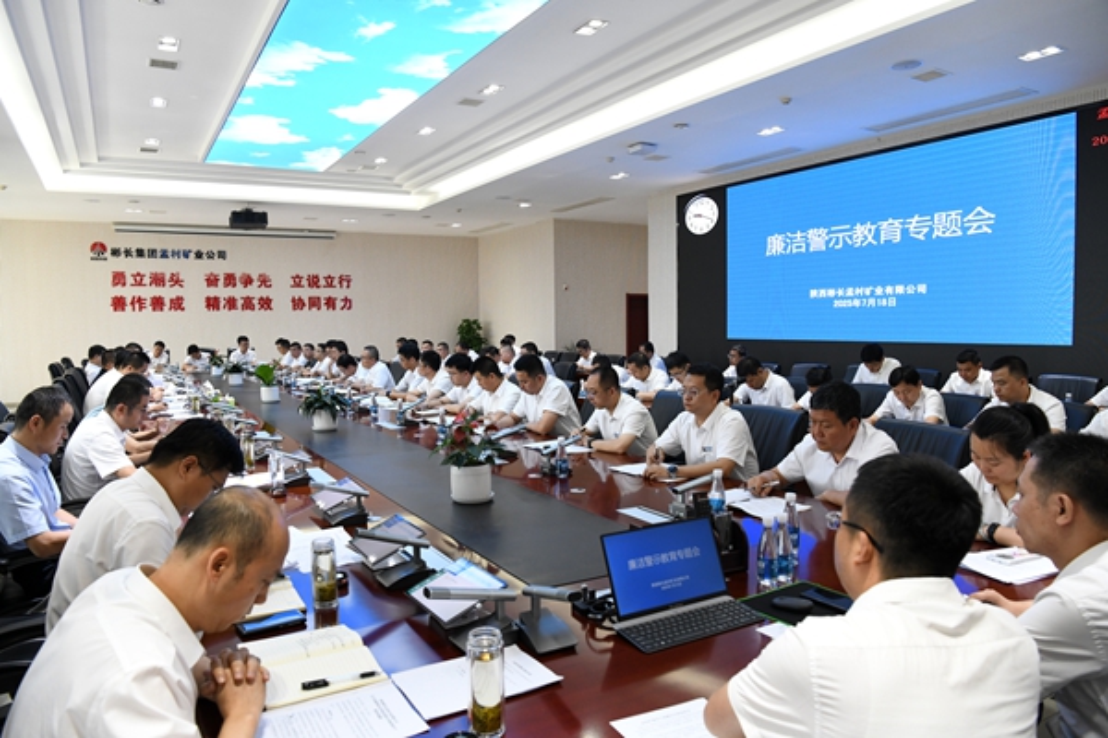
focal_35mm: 24
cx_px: 554
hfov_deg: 73.7
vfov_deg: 53.1
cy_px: 369
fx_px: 739
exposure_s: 1/160
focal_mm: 24
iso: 1600
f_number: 6.3
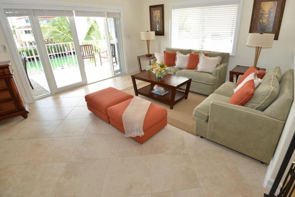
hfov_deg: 89.6
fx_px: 148
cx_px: 164
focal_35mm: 18
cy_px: 89
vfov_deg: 67.3
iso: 360
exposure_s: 1/60
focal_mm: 16
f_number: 5.6
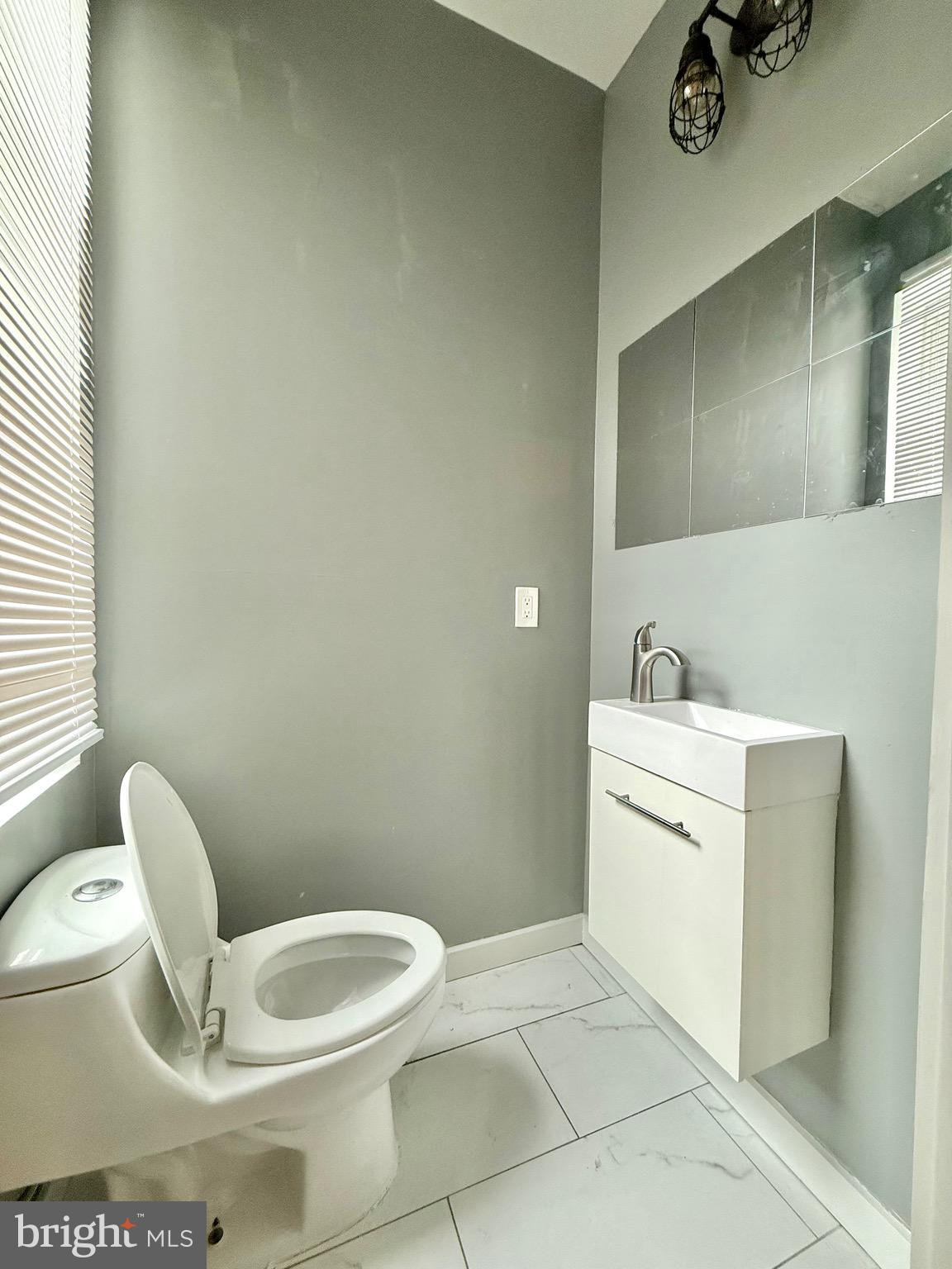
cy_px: 634
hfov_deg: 85.7
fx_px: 513
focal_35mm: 14
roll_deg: -0.8
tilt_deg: -1.7
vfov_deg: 102.1
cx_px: 476
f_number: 2.2
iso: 200
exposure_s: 1/120
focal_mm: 2.22
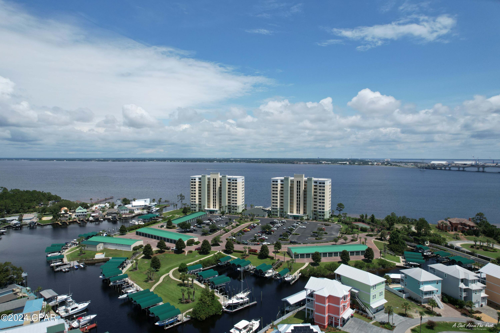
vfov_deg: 57.2
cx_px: 250
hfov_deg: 78.6
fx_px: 306
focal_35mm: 22
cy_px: 166
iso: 120
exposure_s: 1/3200
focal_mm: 8.38
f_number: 2.8
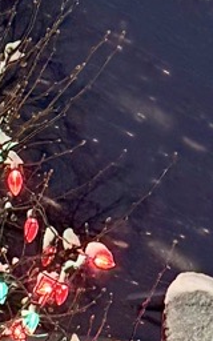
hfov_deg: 6.5
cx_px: -106
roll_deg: -1.1
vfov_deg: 10.5
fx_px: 1848
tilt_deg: +11.2
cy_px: 151
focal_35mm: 199
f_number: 1.78
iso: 640
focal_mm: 6.76
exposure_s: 1/40
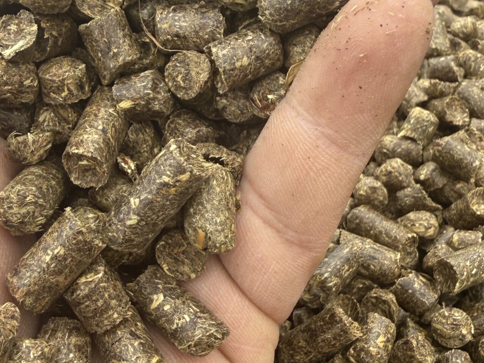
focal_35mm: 48
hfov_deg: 39.6
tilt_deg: -38.3
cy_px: 254
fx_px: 671
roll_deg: +4.2
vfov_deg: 30.0
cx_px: 213
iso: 40
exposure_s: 1/287
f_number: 2.2
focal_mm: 2.22
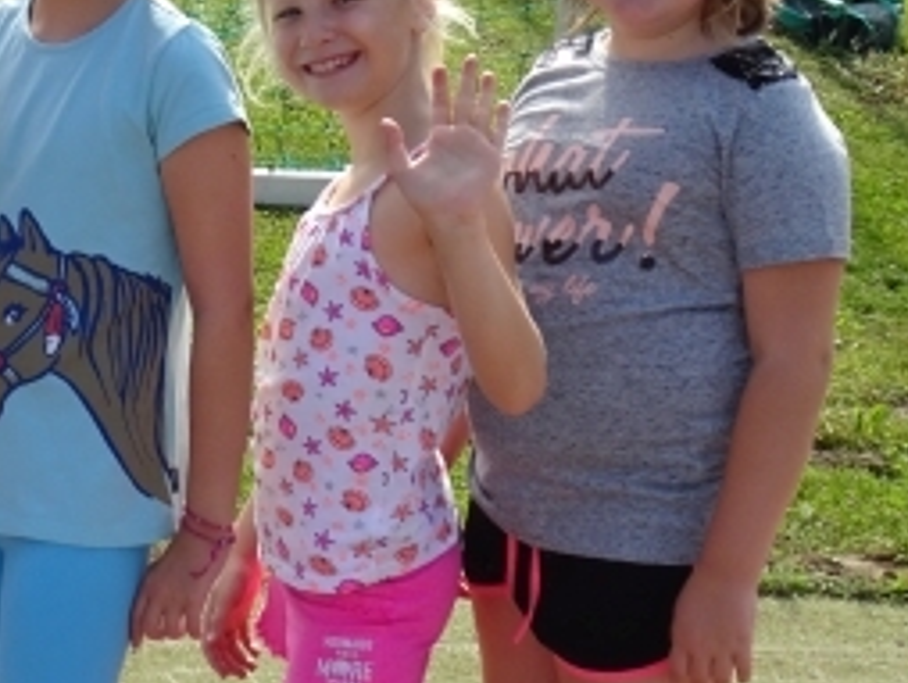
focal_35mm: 107
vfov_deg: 13.9
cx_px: 97
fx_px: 2809
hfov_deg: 18.1
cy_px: 347
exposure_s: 1/320
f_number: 4
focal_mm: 5.79
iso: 80
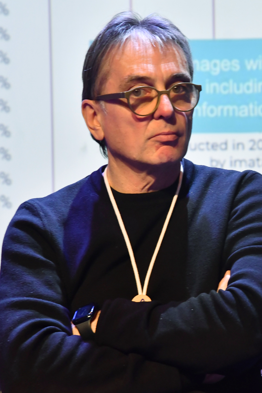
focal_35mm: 112
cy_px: 196
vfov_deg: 18.2
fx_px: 1228
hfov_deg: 12.2
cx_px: 131
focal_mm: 75
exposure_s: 1/80
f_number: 5.6
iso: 1600
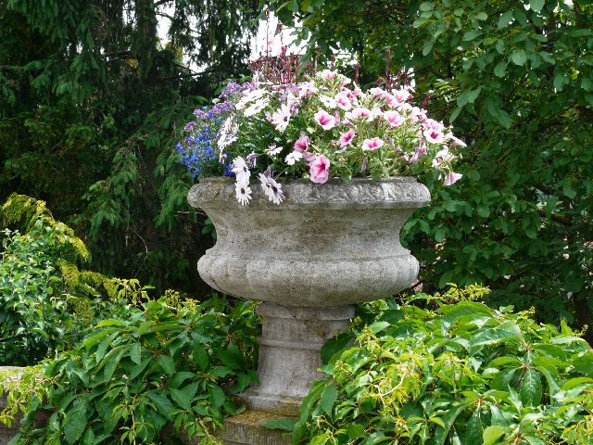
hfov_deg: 25.7
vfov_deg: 19.4
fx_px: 1302
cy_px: 222
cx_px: 296
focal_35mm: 76
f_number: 11
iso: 400
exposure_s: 1/160
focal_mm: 38
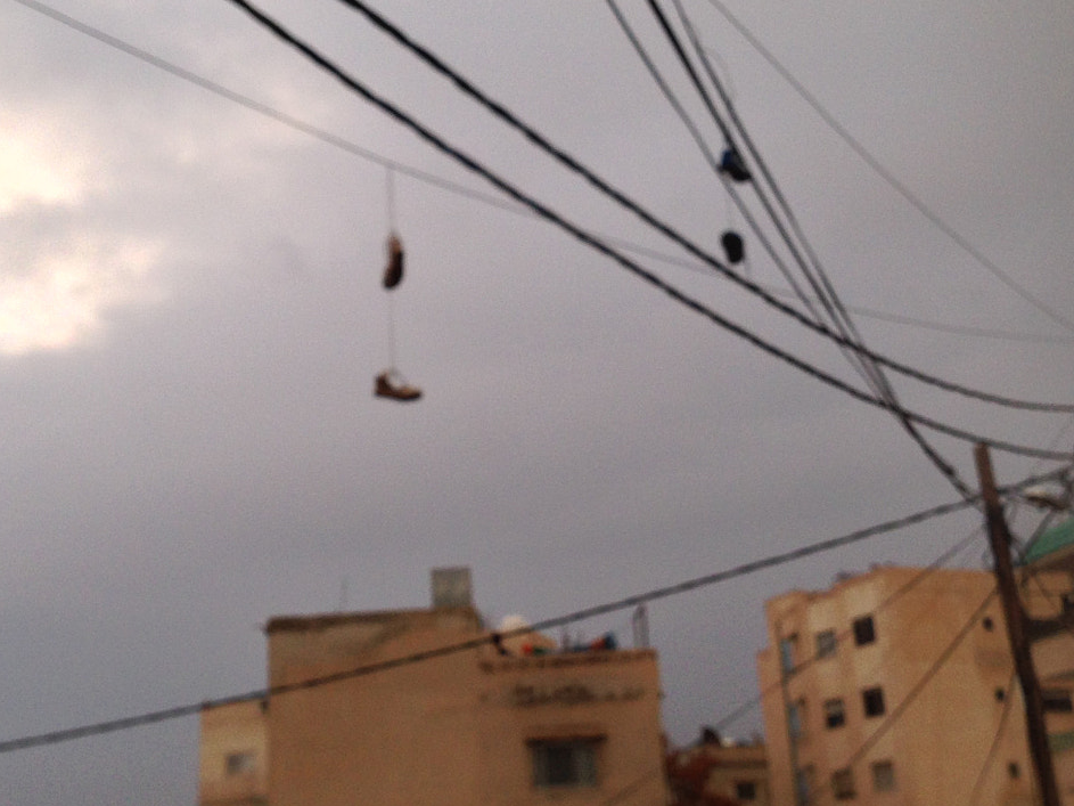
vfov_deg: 26.0
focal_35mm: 56
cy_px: 310
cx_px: 482
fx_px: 1737
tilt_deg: +19.8
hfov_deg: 34.3
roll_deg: +0.9
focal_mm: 4.12
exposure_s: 1/616
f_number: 2.4
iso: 50
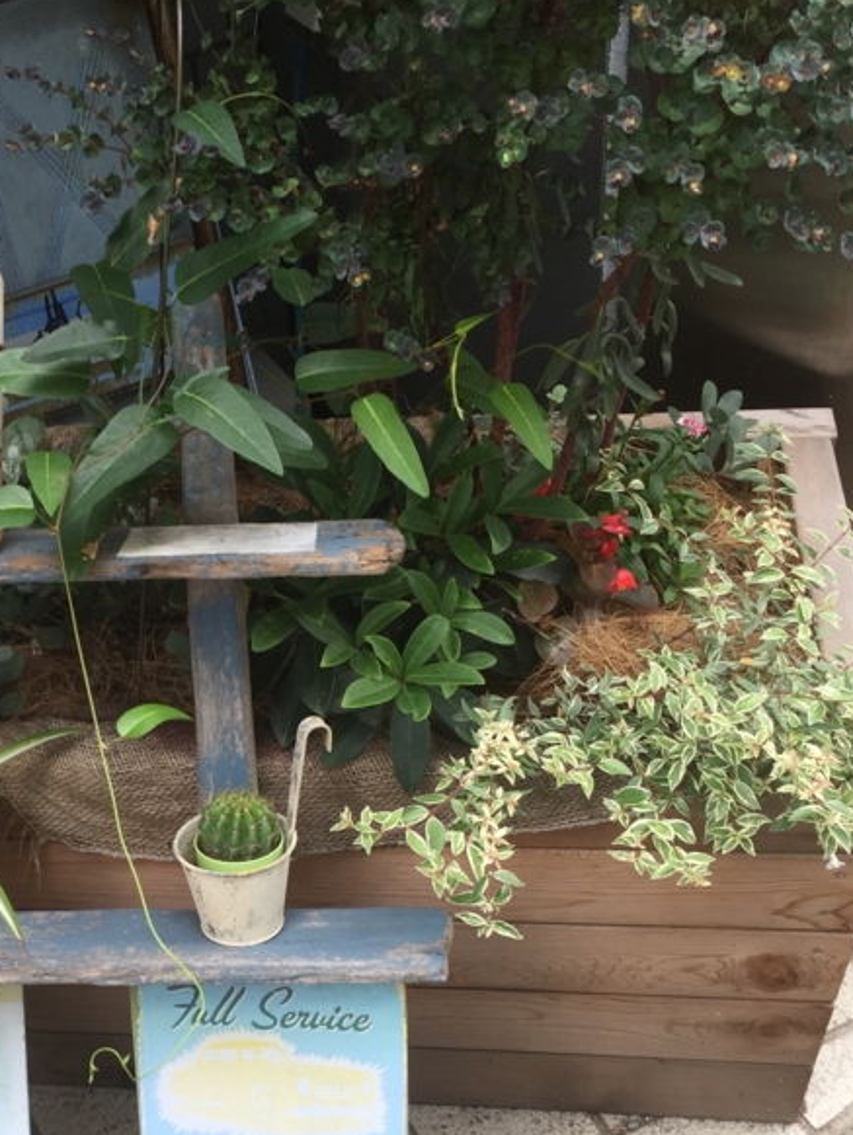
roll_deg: +13.4
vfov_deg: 36.4
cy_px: 878
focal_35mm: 51
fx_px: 1674
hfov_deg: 27.8
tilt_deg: -43.9
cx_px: 127
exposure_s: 1/120
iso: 32
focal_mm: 4.15
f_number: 2.2
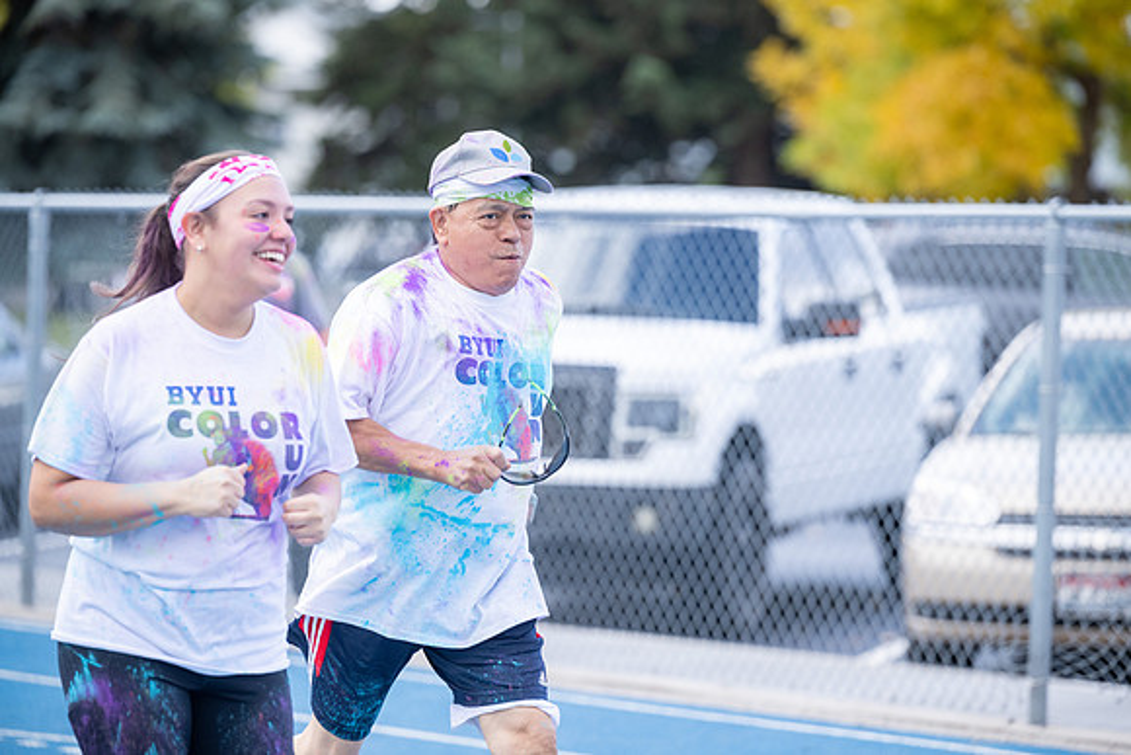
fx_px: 6285
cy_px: 378
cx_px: 566
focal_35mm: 200
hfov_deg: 10.3
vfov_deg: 6.9
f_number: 4
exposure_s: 1/640
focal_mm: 200
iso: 500
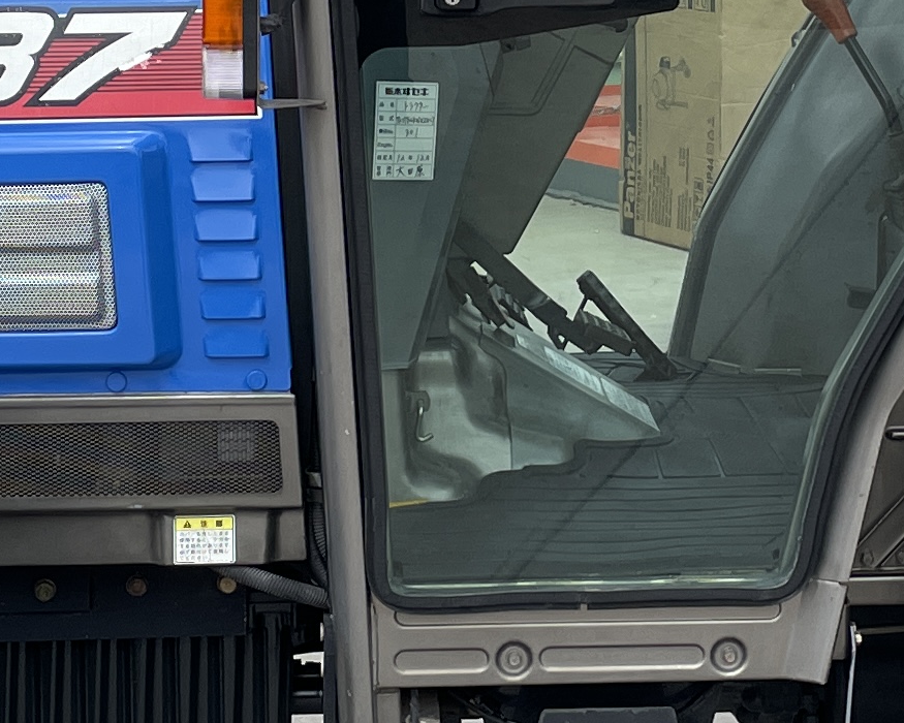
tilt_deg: -5.2
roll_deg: +1.4
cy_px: 70
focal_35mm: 117
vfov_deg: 13.1
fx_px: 3130
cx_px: 621
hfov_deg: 16.4
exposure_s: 1/2398
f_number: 1.6
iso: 32
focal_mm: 4.2
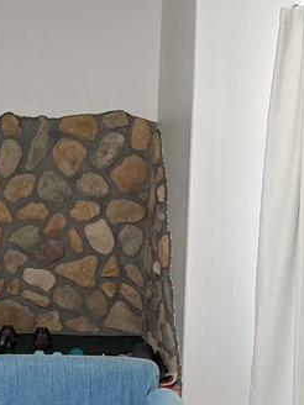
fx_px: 878
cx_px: -75
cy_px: 267
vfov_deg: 25.9
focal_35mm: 75
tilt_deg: -9.2
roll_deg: +0.4
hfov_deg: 18.5
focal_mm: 6.76
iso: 640
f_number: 1.78
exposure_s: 1/60
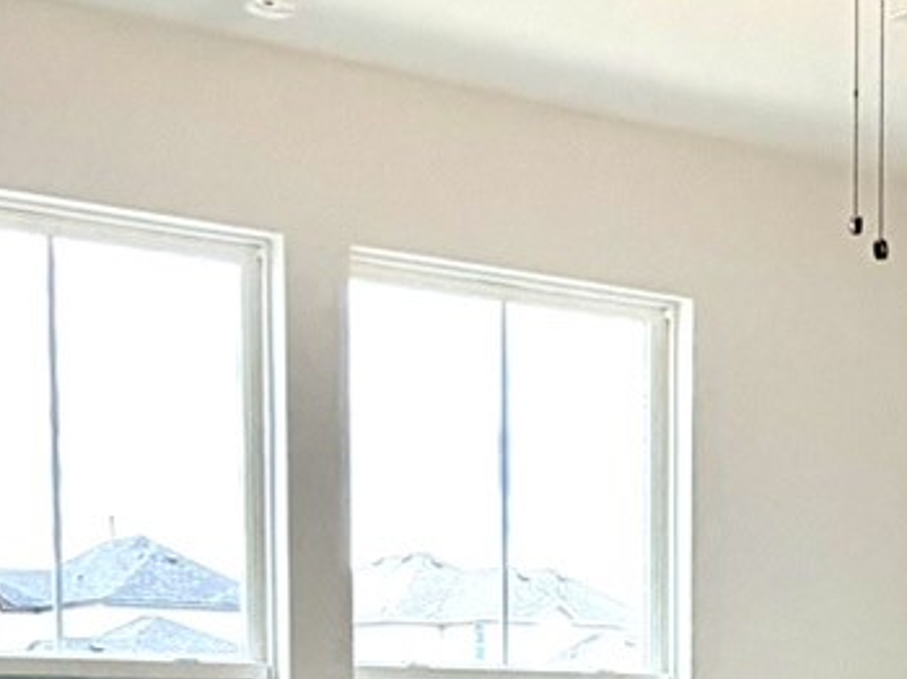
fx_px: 2147
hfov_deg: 23.2
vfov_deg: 16.8
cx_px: 816
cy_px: 910
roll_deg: +0.2
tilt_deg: -4.5
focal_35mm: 82
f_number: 2.2
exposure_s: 1/120
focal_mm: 2.22
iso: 160
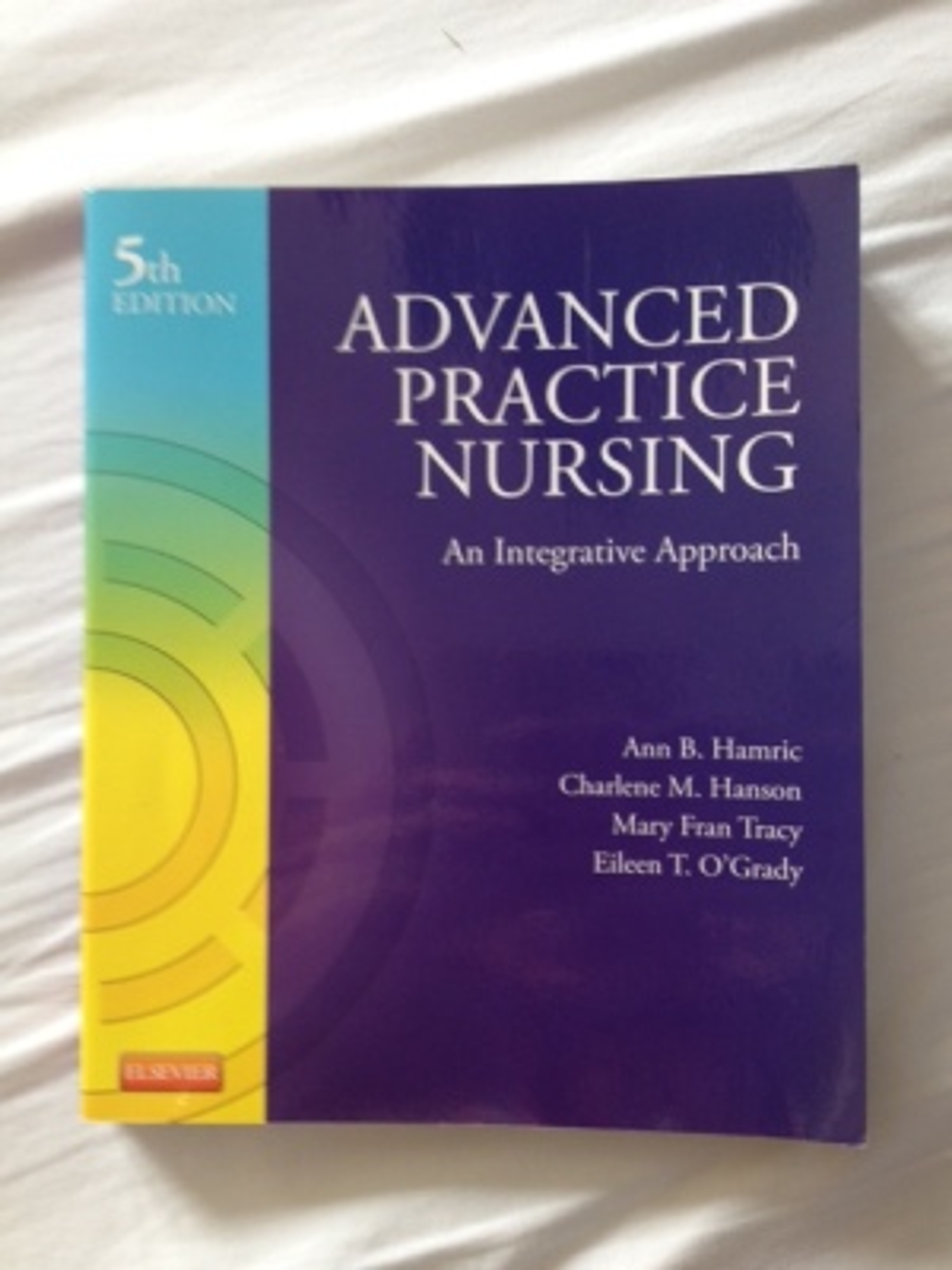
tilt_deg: -83.8
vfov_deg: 52.6
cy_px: 635
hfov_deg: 40.7
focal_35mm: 35
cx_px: 476
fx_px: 1283
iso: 50
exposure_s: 1/20
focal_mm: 4.28
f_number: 2.4
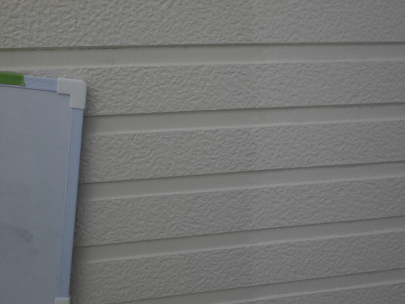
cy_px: 152
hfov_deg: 43.9
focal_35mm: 43
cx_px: 202
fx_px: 503
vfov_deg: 33.6
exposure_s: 1/250
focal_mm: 7.8
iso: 100
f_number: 4.5
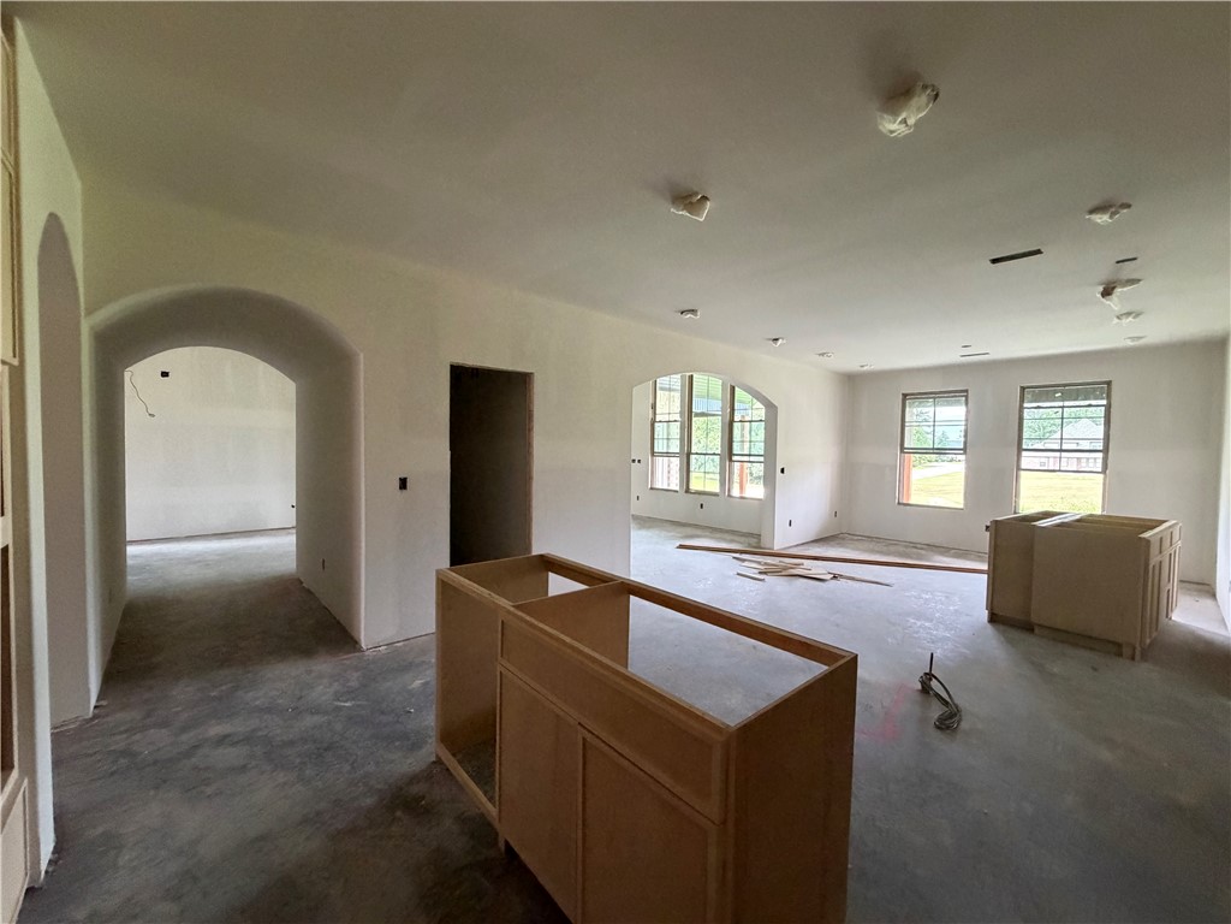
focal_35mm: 14
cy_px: 462
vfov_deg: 85.7
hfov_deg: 102.1
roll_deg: -0.9
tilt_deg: -2.2
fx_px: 498
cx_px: 616
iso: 500
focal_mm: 2.22
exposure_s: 1/60
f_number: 2.2
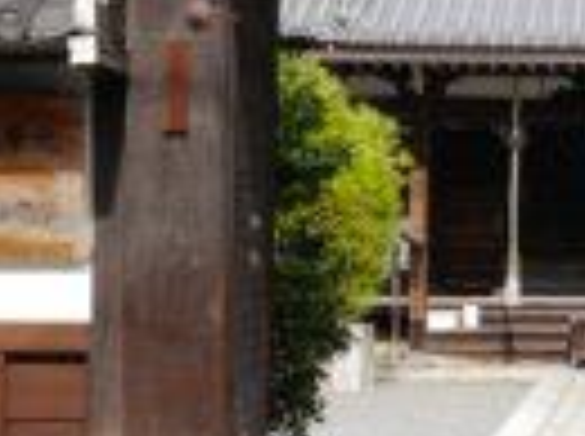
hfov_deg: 14.0
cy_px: 22
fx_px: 2328
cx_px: 630
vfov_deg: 10.6
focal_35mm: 138
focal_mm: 20
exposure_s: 1/250
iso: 160
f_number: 7.1
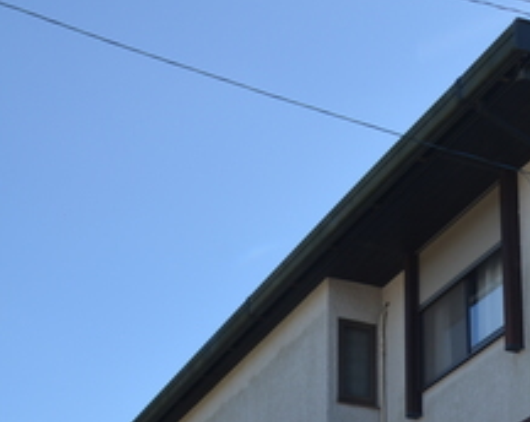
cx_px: 672
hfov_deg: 20.5
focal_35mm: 86
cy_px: 415
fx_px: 1347
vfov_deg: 17.4
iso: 160
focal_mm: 24
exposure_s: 1/250
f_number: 8
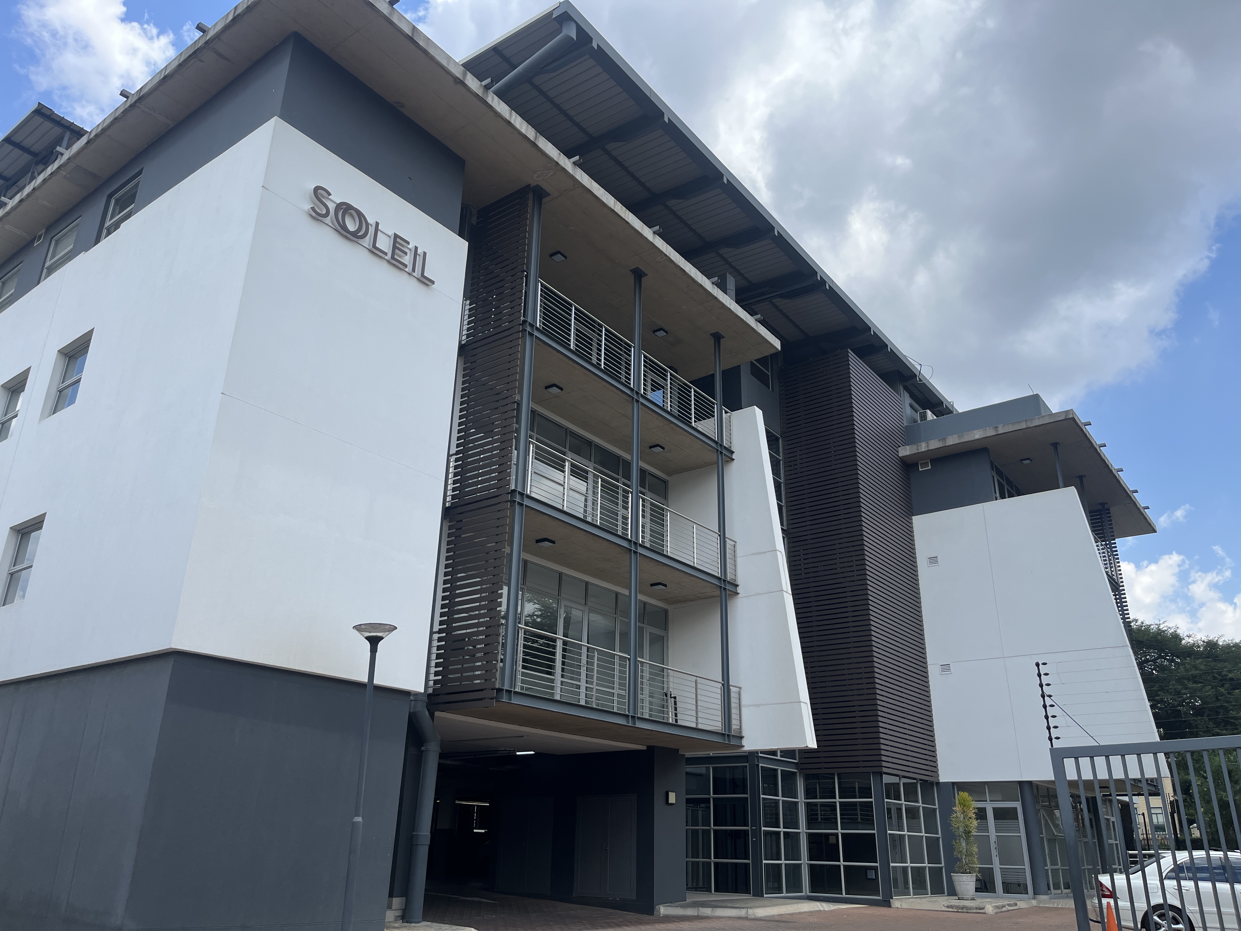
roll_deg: -0.8
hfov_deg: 67.3
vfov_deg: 53.1
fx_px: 932
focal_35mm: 26
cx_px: 620
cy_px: 466
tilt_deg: +19.0
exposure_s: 1/2825
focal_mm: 5.1
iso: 50
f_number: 1.6
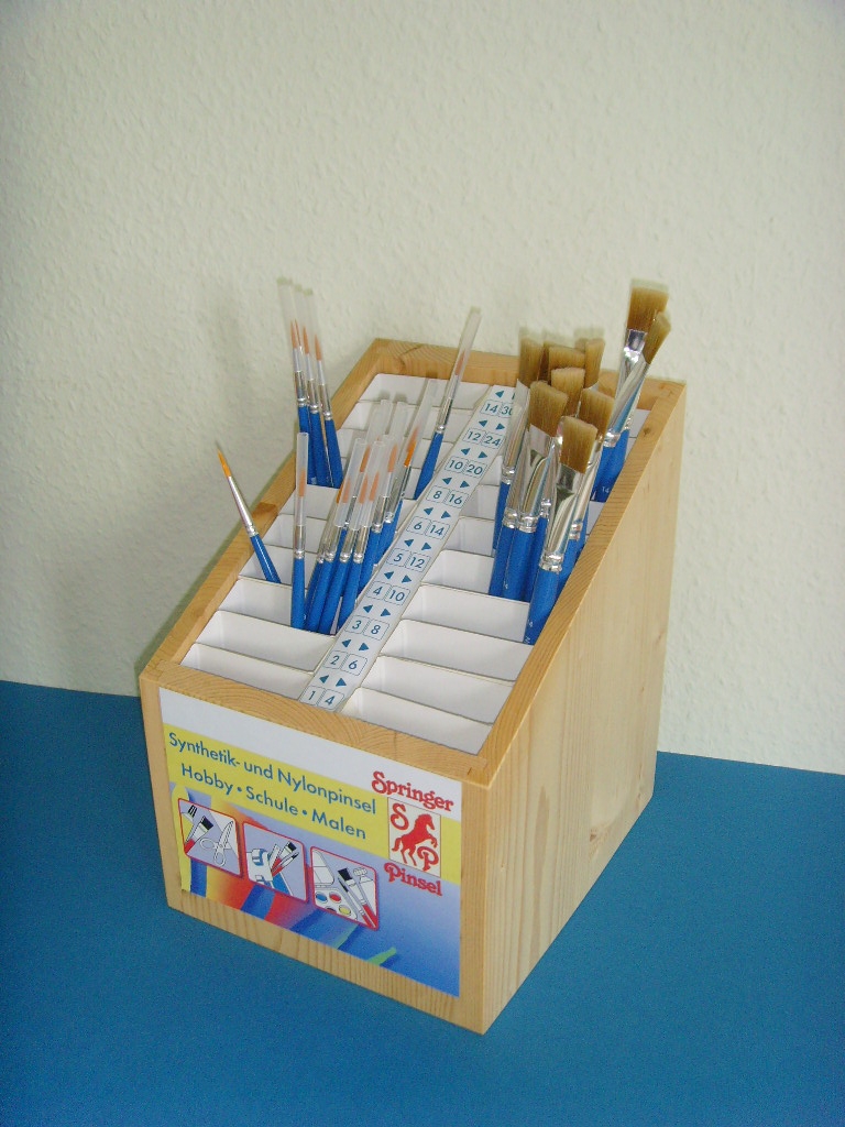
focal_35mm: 39
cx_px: 422
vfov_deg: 47.9
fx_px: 1269
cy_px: 564
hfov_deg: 36.8
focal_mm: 6.6
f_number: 3.5
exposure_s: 1/45
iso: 200
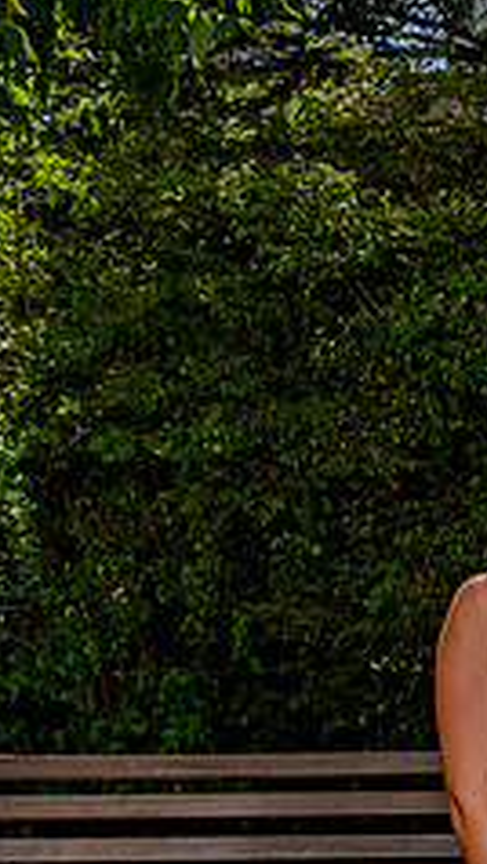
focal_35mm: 101
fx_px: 2317
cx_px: 1106
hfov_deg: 10.6
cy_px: 565
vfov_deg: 21.1
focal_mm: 34
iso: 200
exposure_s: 1/320
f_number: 8
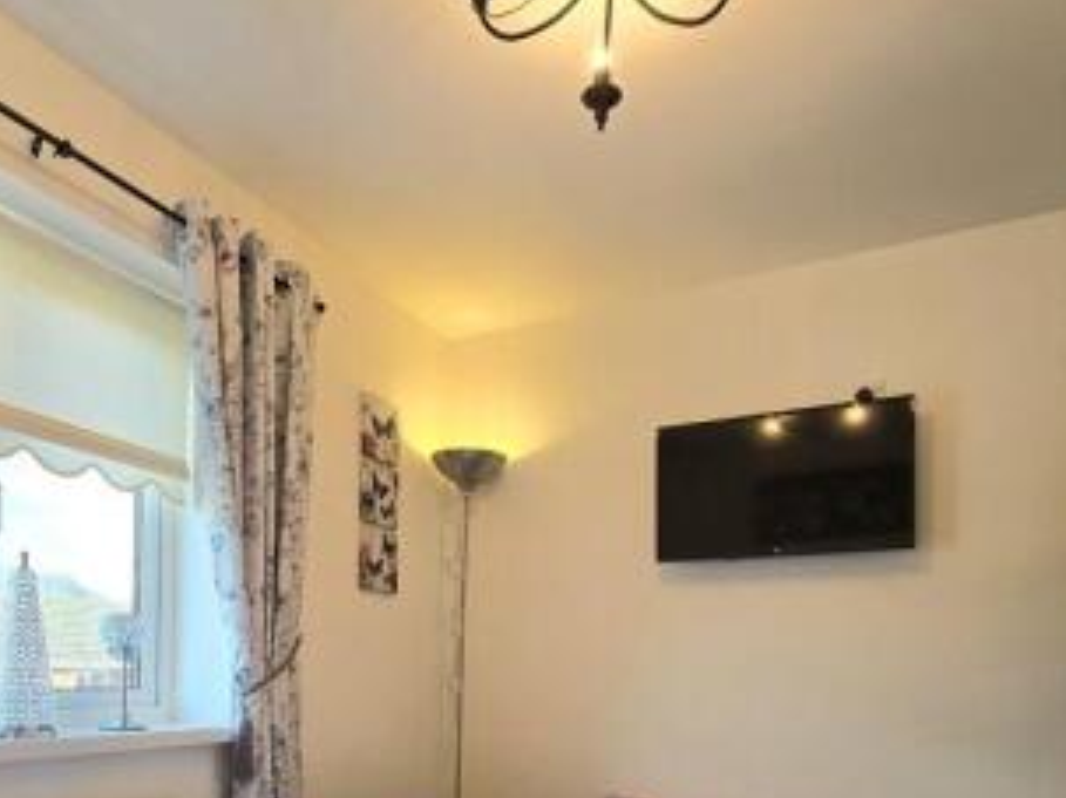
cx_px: 449
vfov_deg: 51.2
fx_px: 770
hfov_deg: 69.0
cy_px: 645
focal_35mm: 25
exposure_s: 1/101
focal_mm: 2.2
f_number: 2.2
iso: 50
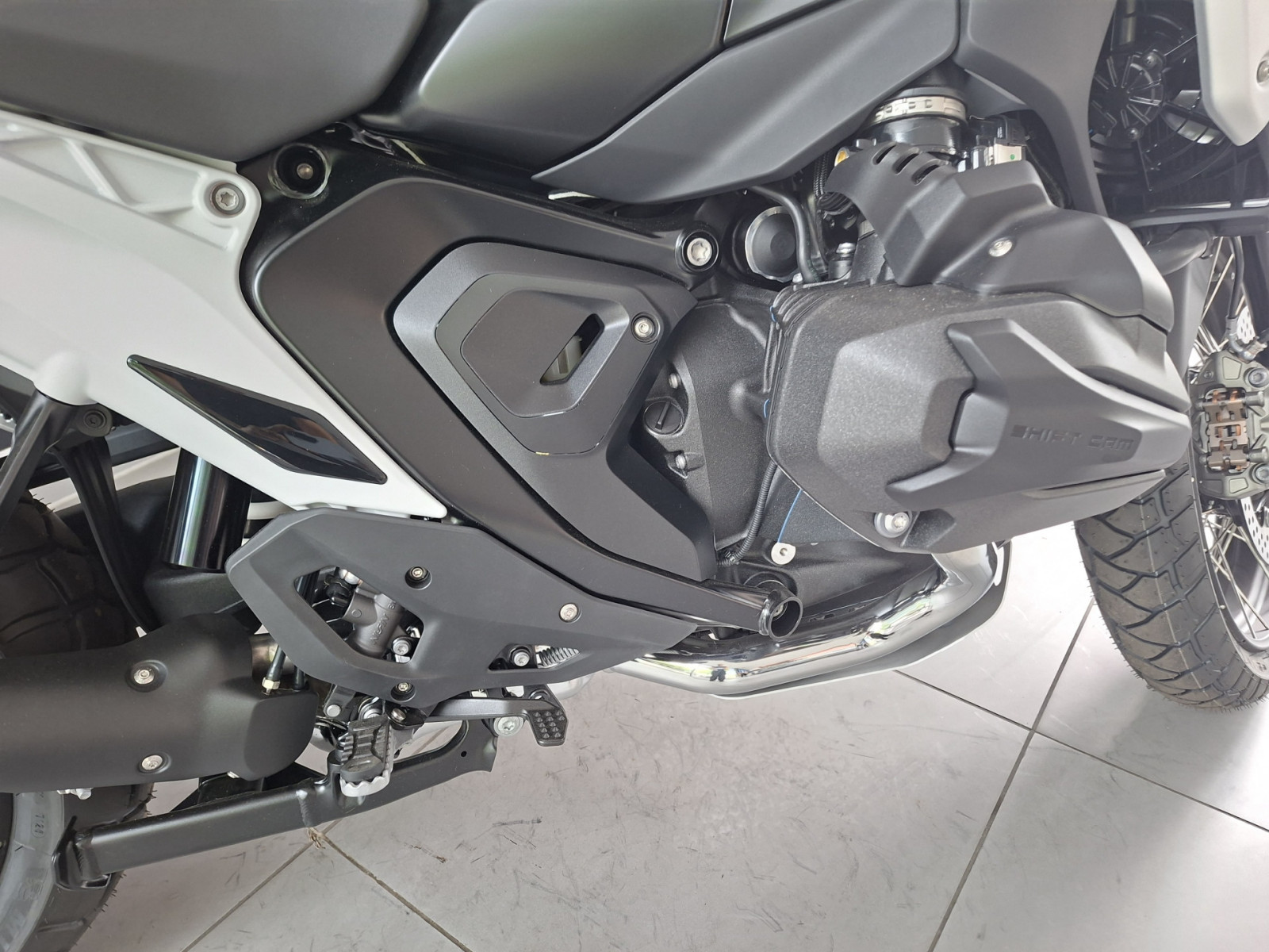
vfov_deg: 58.9
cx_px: 634
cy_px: 476
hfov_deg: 73.9
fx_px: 843
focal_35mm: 23
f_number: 1.8
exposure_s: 1/33
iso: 400
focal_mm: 5.54
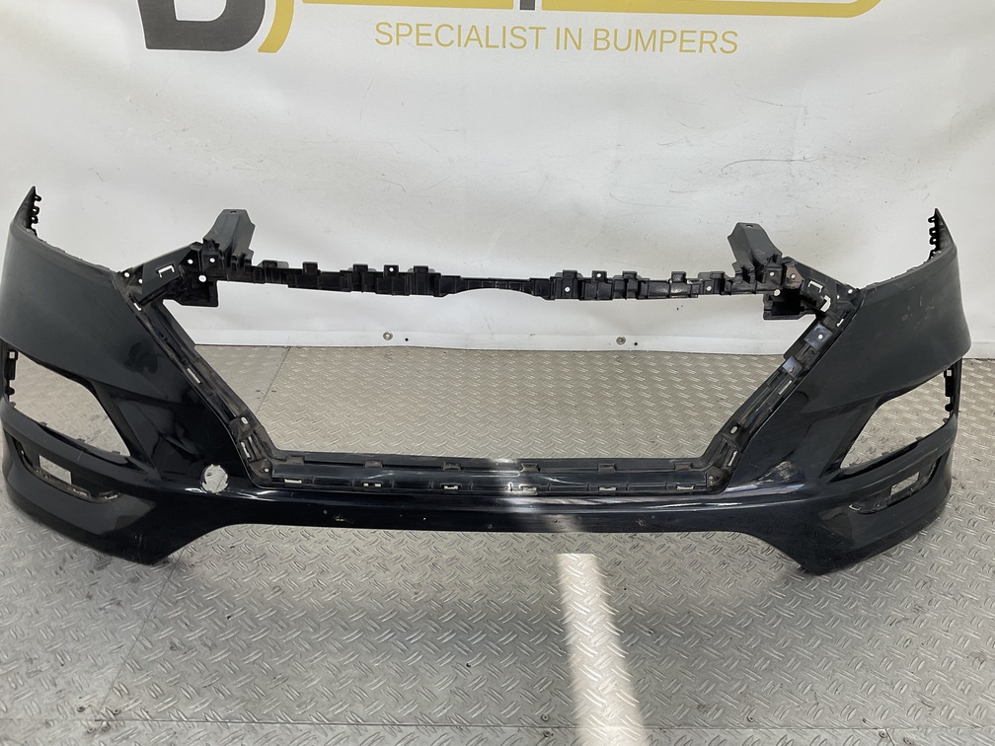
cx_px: 498
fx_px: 834
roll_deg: -3.5
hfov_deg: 61.7
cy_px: 373
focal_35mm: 29
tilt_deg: -25.9
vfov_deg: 48.2
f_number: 1.8
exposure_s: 1/120
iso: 16
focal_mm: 3
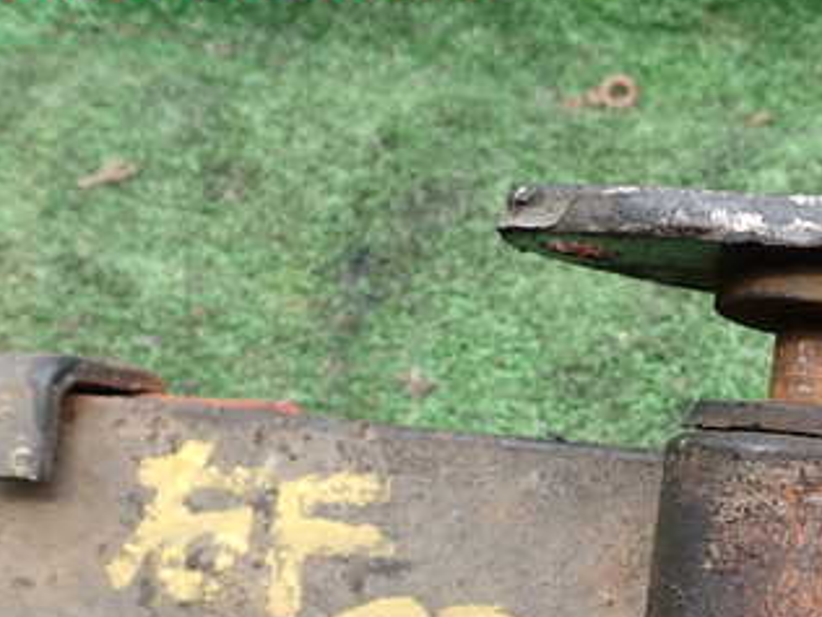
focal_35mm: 57
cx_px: 775
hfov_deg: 31.8
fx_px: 1354
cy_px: 526
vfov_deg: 25.1
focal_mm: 5.4
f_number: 3.2
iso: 100
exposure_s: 1/250
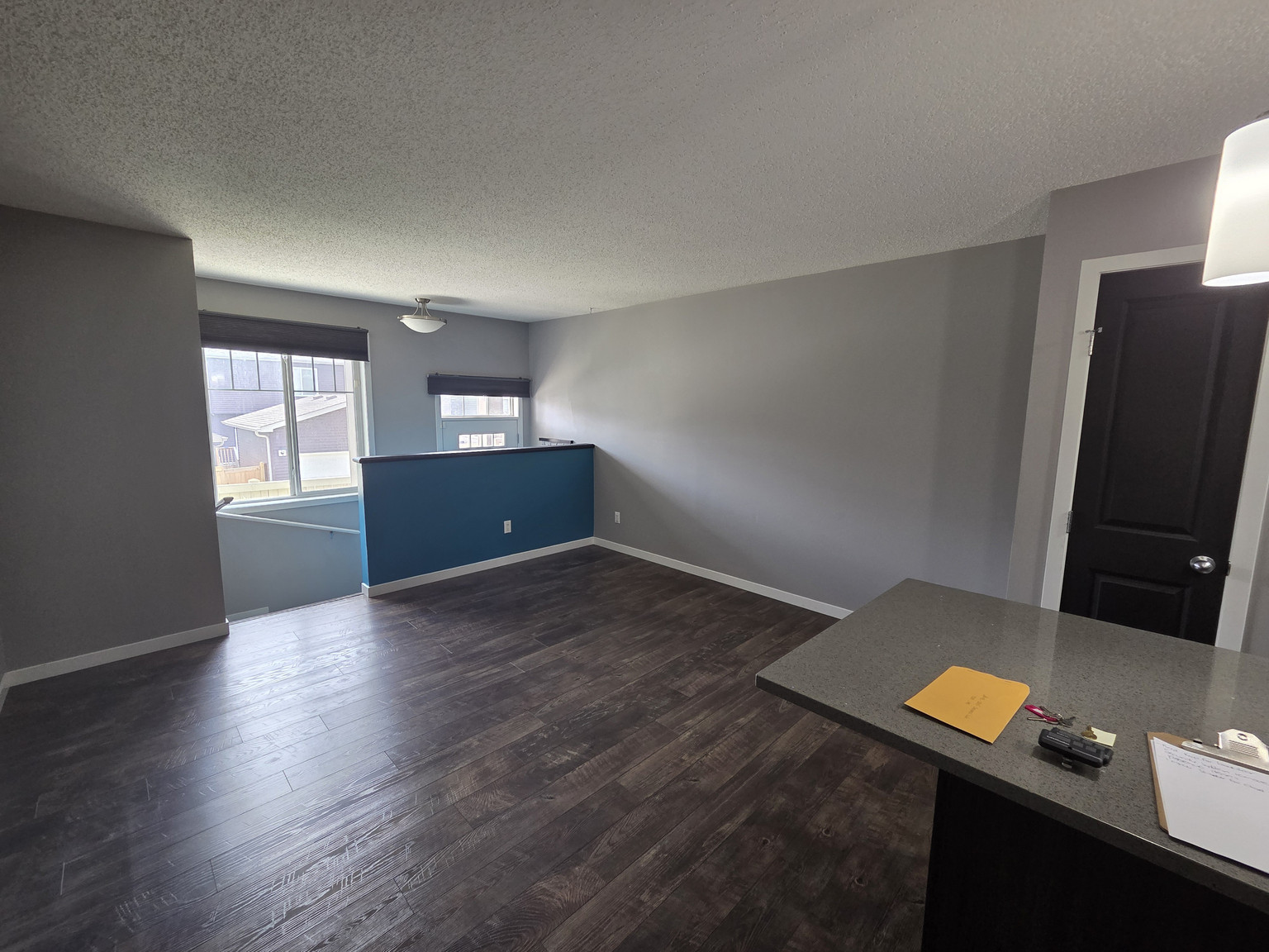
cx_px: 634
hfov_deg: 106.2
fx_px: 477
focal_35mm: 13
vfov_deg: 89.9
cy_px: 476
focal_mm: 2.2
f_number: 2.2
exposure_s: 1/60
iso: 160
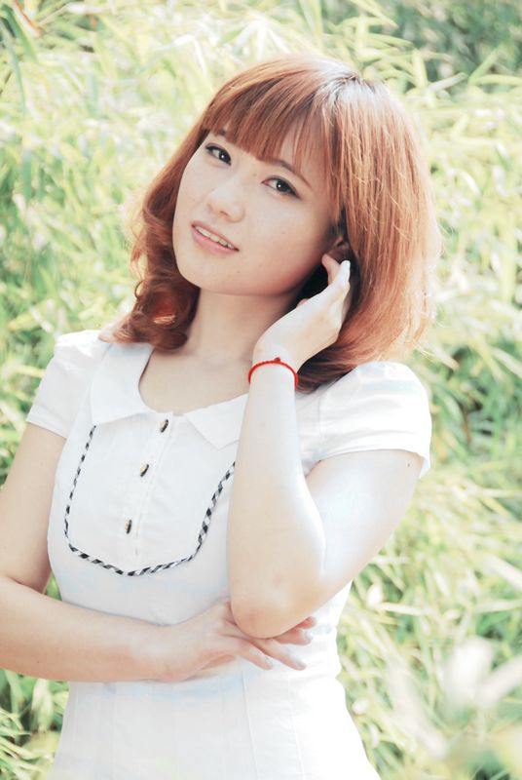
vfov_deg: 13.0
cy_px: 390
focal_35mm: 158
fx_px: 3414
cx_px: 261
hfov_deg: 8.7
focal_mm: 105
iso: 100
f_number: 5.6
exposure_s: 1/90
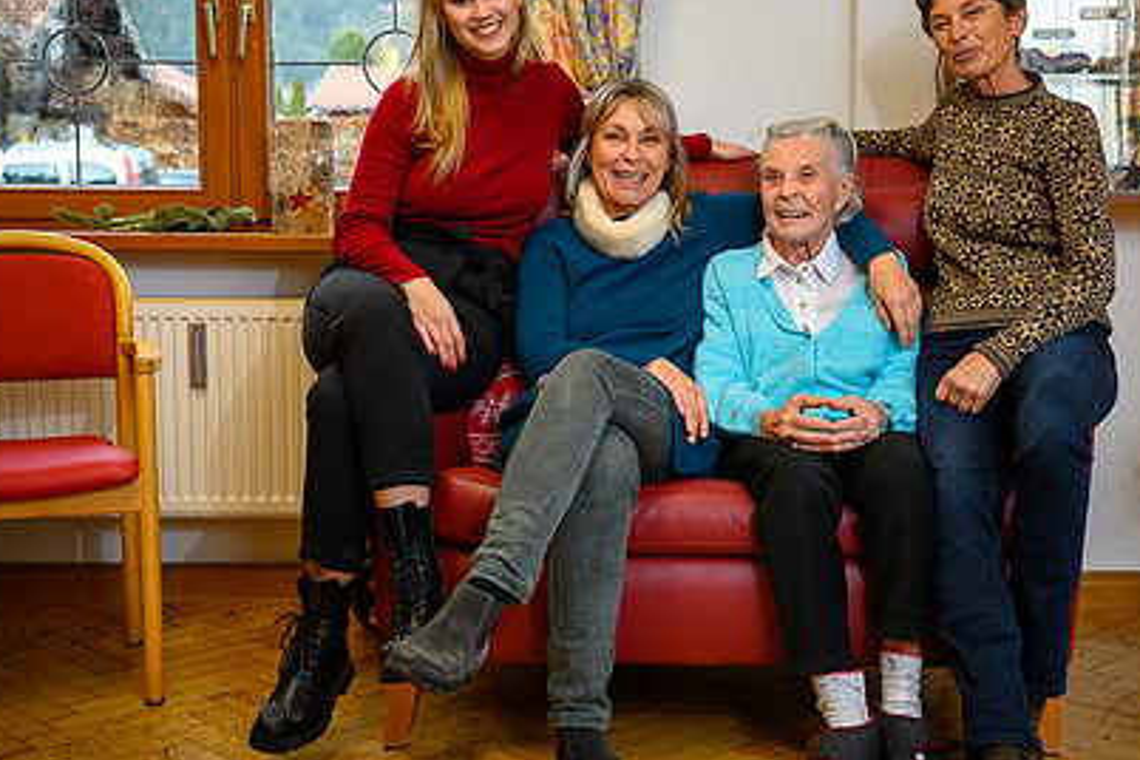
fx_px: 1552
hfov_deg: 40.2
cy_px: 357
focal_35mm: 49
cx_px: 689
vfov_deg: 27.5
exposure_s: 1/100
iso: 800
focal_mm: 34
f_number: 4
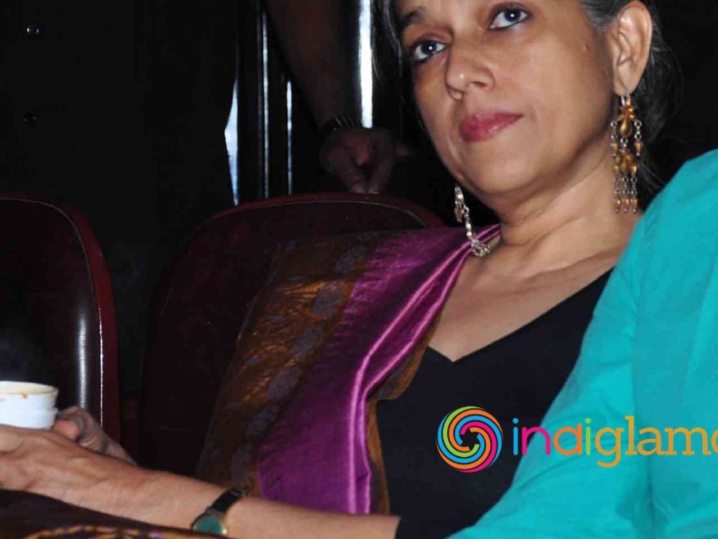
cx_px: 612
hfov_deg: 10.9
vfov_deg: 8.2
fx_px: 3734
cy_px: 122
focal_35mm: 180
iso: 400
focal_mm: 50
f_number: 5.6
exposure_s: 1/160
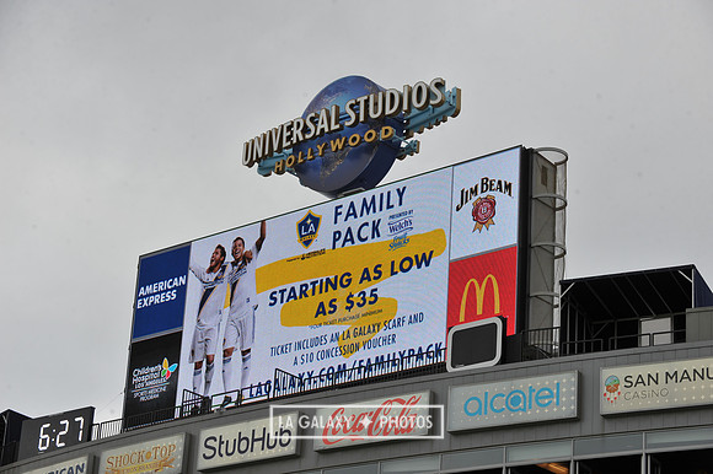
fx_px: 1940
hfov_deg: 20.8
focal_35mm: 98
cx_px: 356
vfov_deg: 13.9
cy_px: 237
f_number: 10
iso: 400
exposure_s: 1/200
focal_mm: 98
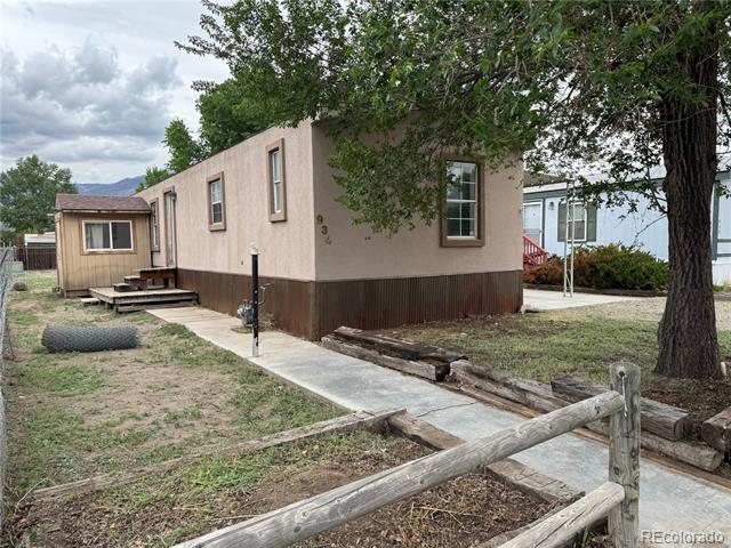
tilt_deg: -4.1
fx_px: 507
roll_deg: +0.6
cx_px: 366
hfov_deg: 71.6
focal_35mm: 24
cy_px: 274
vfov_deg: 56.8
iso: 80
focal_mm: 6.76
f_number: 1.78
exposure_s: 1/1366
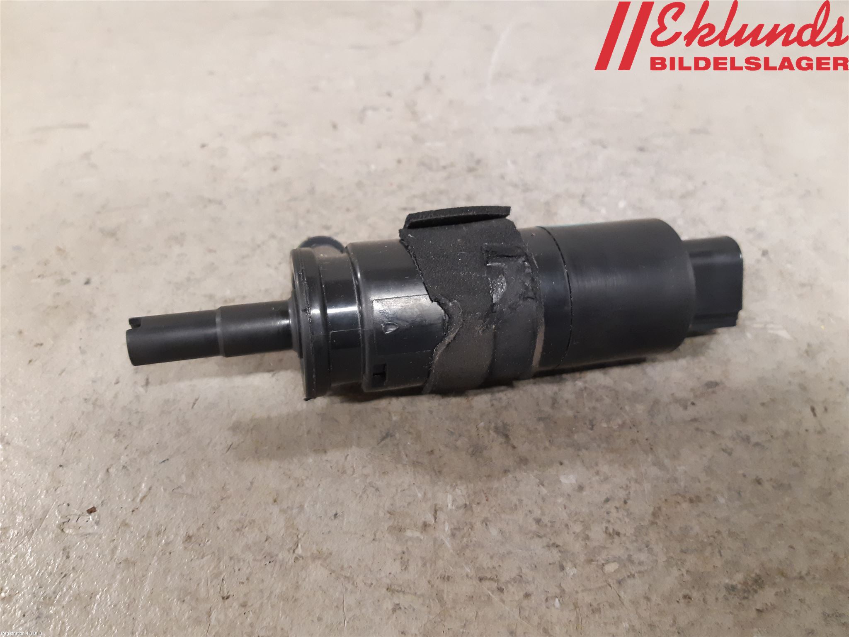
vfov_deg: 53.1
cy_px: 318
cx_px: 424
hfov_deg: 67.3
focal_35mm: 26
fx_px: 638
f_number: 1.7
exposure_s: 1/33
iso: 250
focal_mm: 3.93
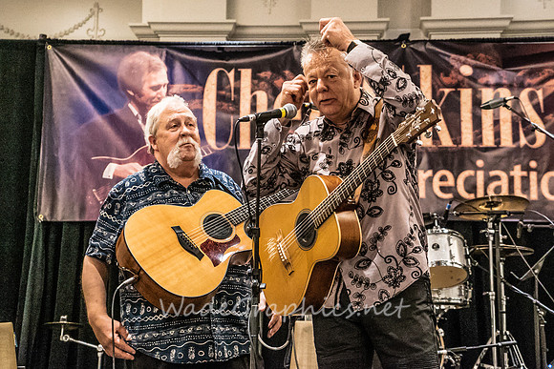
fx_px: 1406
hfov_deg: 22.3
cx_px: 297
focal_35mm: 91
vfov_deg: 15.0
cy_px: 154
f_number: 5.6
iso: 10000
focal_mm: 70
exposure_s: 1/200
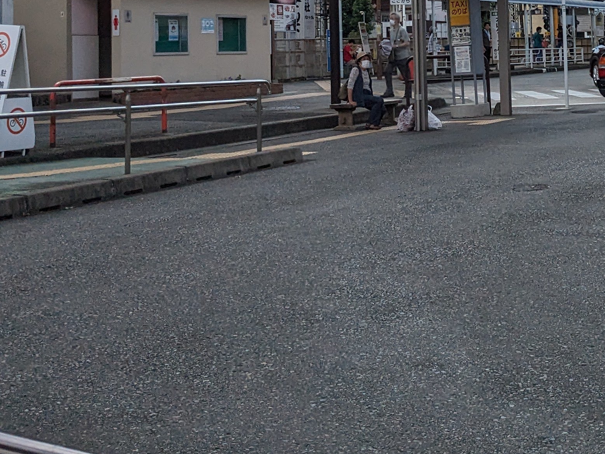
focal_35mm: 70
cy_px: -49
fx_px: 1223
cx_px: 516
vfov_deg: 20.0
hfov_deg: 27.0
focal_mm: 4.38
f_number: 1.73
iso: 65
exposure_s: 1/7812
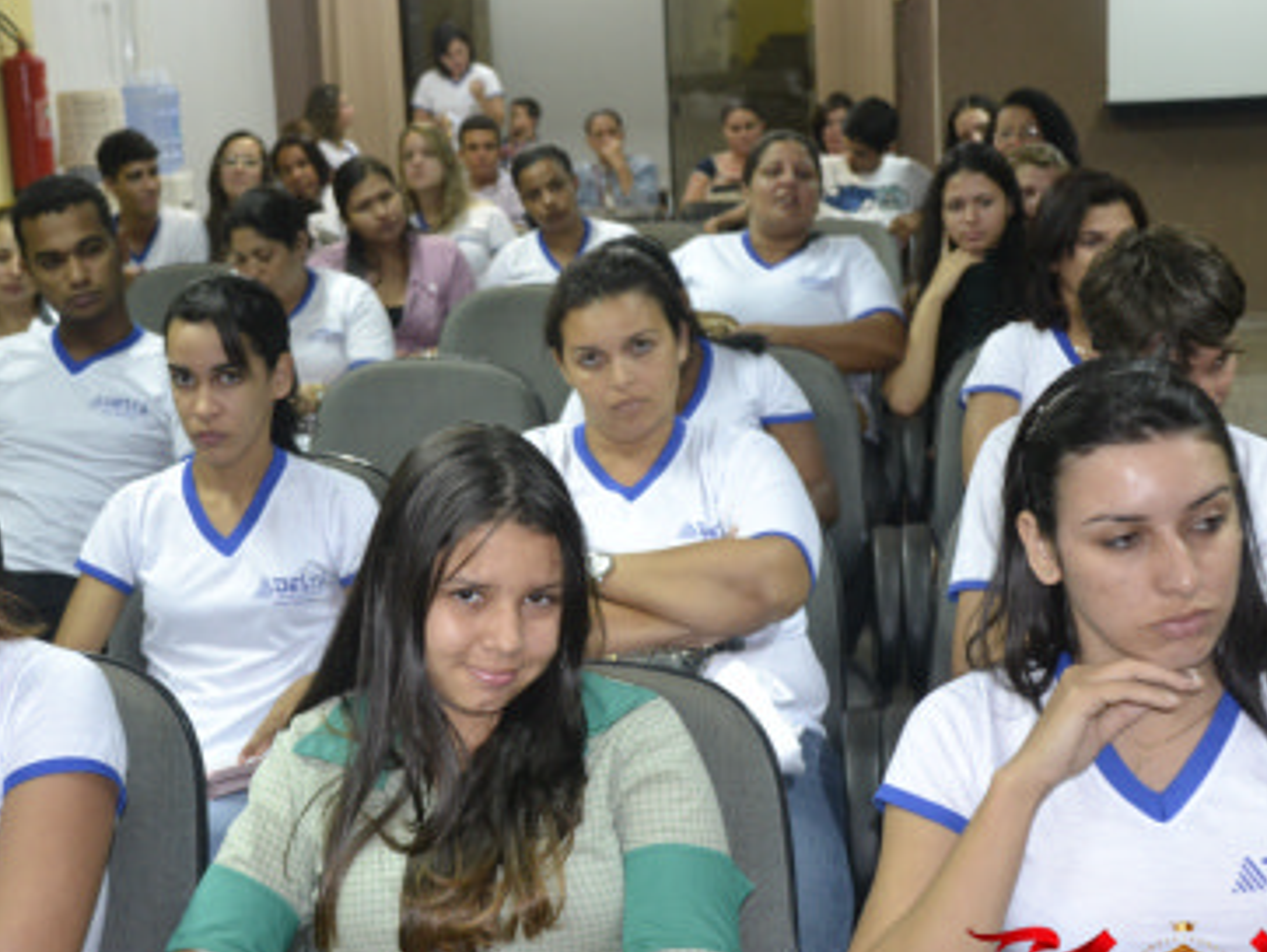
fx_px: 2258
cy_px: 579
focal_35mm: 62
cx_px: 584
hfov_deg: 31.3
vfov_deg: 23.8
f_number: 4
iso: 1800
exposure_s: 1/60
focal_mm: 31
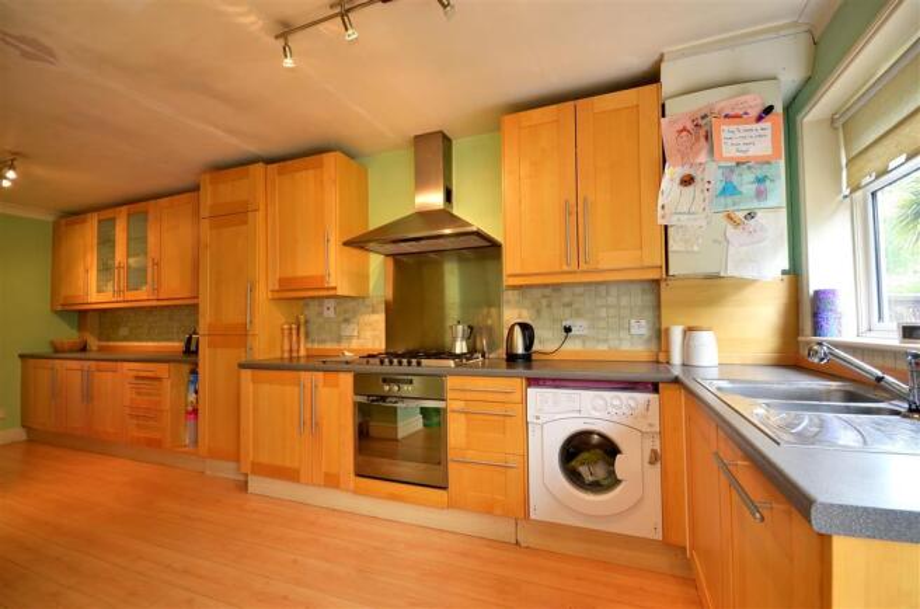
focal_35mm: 15
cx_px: 460
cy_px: 304
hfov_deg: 100.5
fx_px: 382
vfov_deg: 77.0
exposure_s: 1/6
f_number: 10
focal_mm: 10
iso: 320
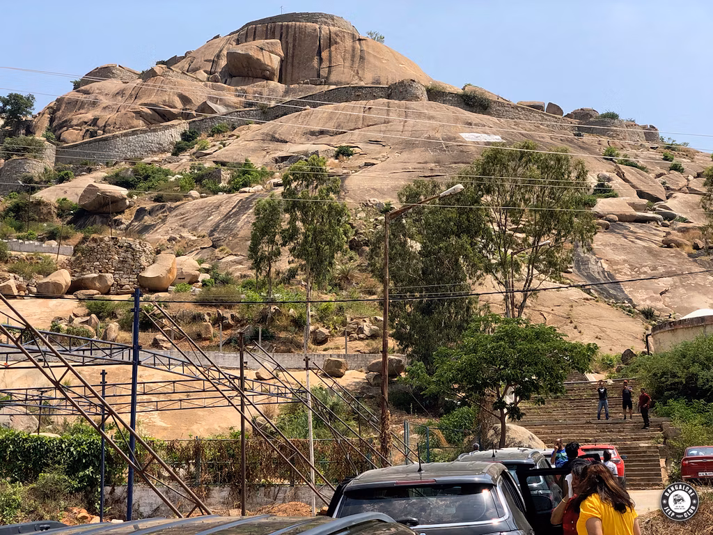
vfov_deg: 28.0
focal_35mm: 52
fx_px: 1071
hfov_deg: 36.8
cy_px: 268
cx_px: 356
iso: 16
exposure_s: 1/750
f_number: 2.4
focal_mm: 6
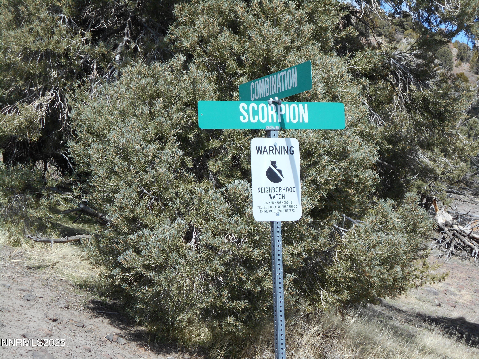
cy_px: 180
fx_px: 1190
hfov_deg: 22.8
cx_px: 240
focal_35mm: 86
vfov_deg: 17.2
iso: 80
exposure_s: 1/250
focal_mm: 15.4
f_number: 6.3
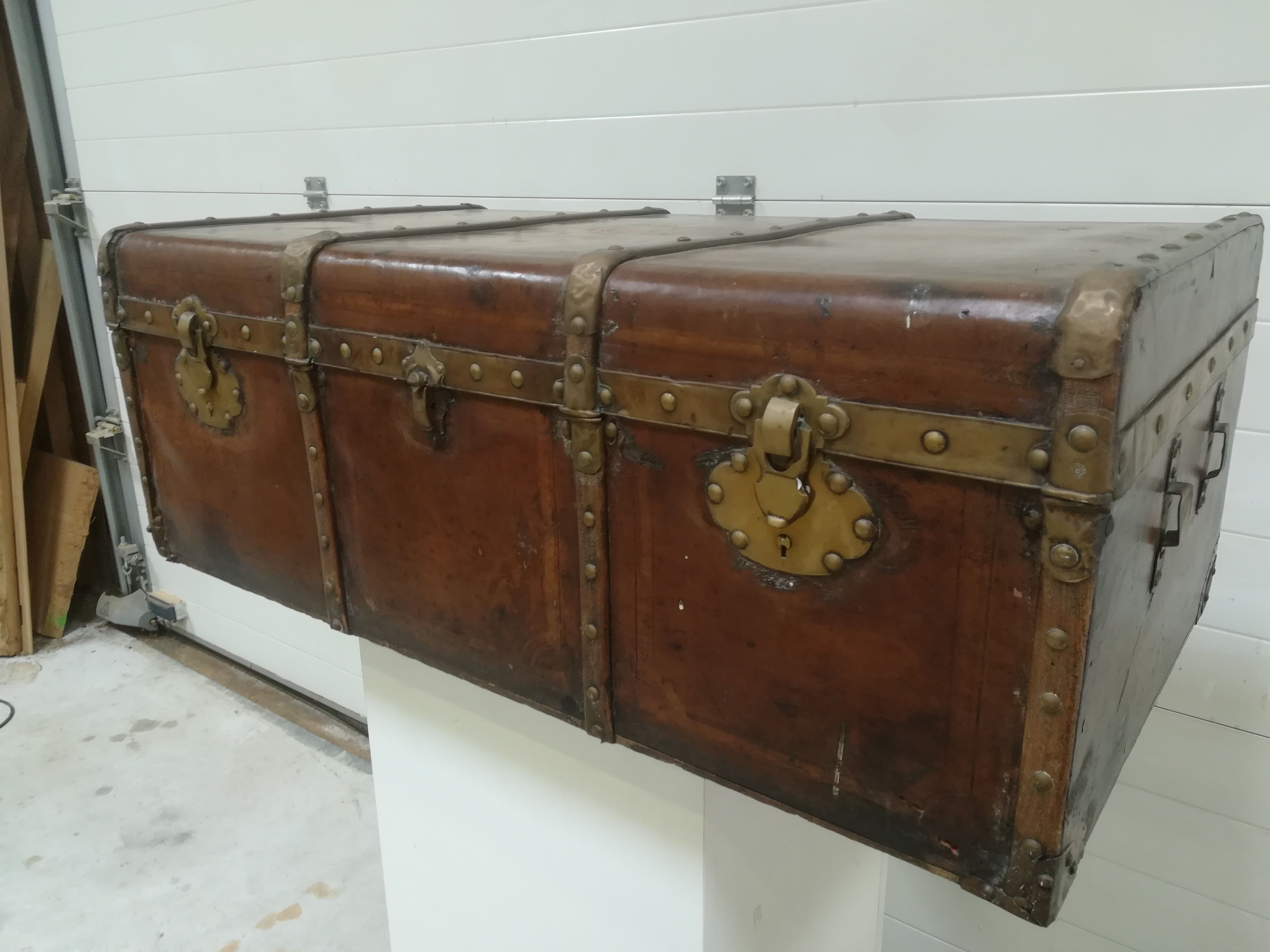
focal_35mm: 26
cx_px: 635
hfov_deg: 67.3
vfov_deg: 53.1
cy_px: 476
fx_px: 954
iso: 100
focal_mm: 3.83
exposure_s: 1/33.3
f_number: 2.2
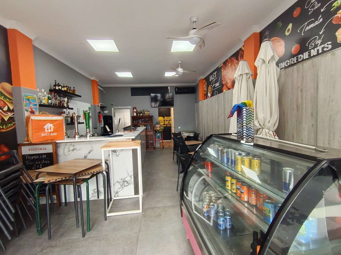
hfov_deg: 91.0
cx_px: 170
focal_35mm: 17
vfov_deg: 74.7
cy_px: 128
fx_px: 167
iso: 389
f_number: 2.2
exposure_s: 1/50
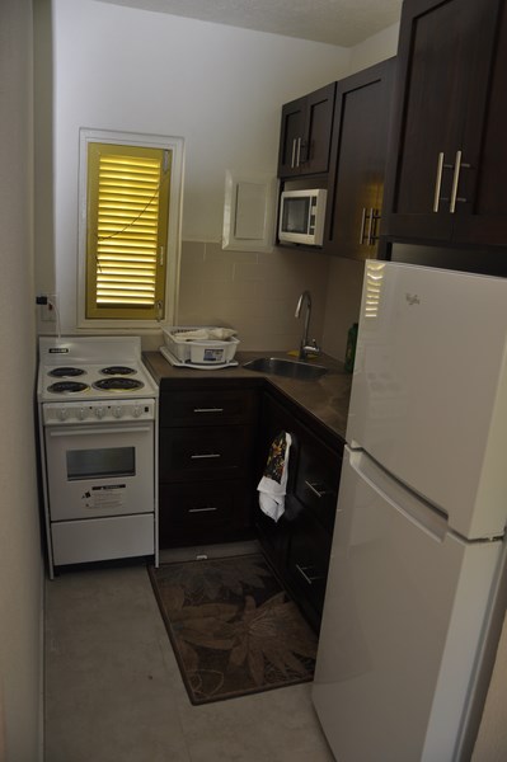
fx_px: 571
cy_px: 381
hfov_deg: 47.9
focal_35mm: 27
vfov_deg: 67.4
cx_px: 254
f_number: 3.5
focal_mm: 18
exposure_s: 1/60
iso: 200
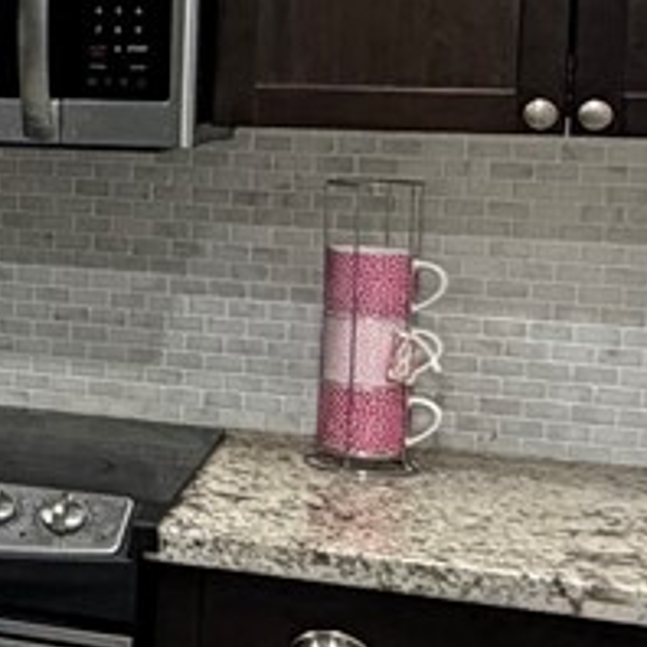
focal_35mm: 100
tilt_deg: -4.5
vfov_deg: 17.3
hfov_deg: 14.3
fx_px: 2115
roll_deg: +0.9
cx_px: -676
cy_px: 176
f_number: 2.2
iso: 250
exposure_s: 1/120
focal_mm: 2.22
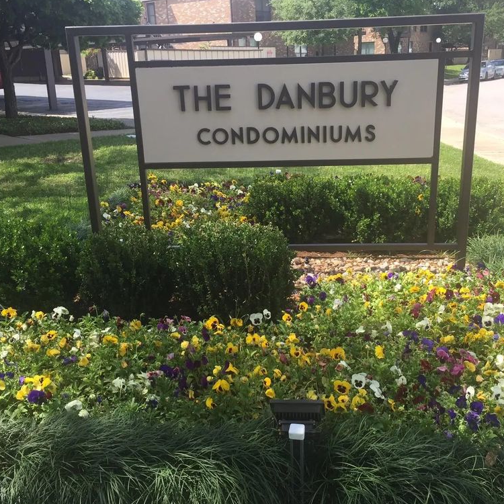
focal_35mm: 35
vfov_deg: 47.2
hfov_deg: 47.2
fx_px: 577
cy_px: 251
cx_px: 265
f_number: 2.2
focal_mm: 4.15
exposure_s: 1/618
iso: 32
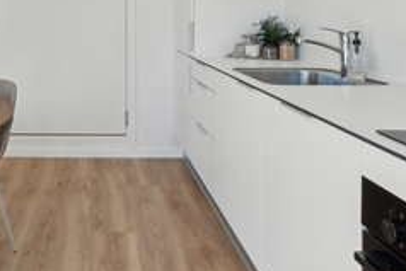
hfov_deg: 48.2
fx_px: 432
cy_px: 53
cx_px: 98
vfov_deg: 33.8
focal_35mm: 38
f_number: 8
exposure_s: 1/100
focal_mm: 14.5
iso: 200
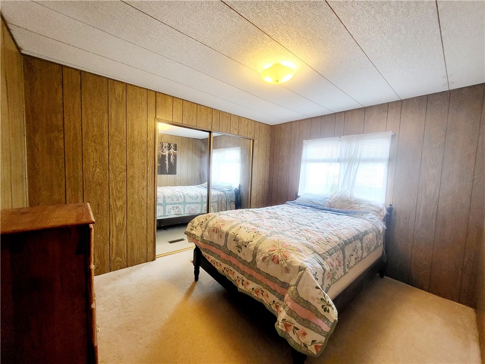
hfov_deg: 106.2
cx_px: 242
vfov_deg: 89.9
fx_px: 182
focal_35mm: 13
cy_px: 182
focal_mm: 1.74
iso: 250
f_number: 2.2
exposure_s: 1/60.2
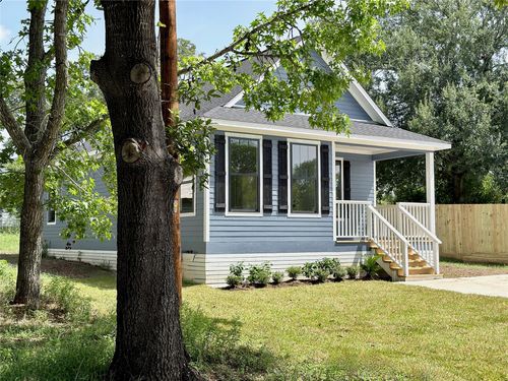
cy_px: 190
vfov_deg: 32.2
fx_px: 660
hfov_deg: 42.1
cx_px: 254
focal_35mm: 45
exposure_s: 1/2370
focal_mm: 6.76
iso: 64
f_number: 1.78
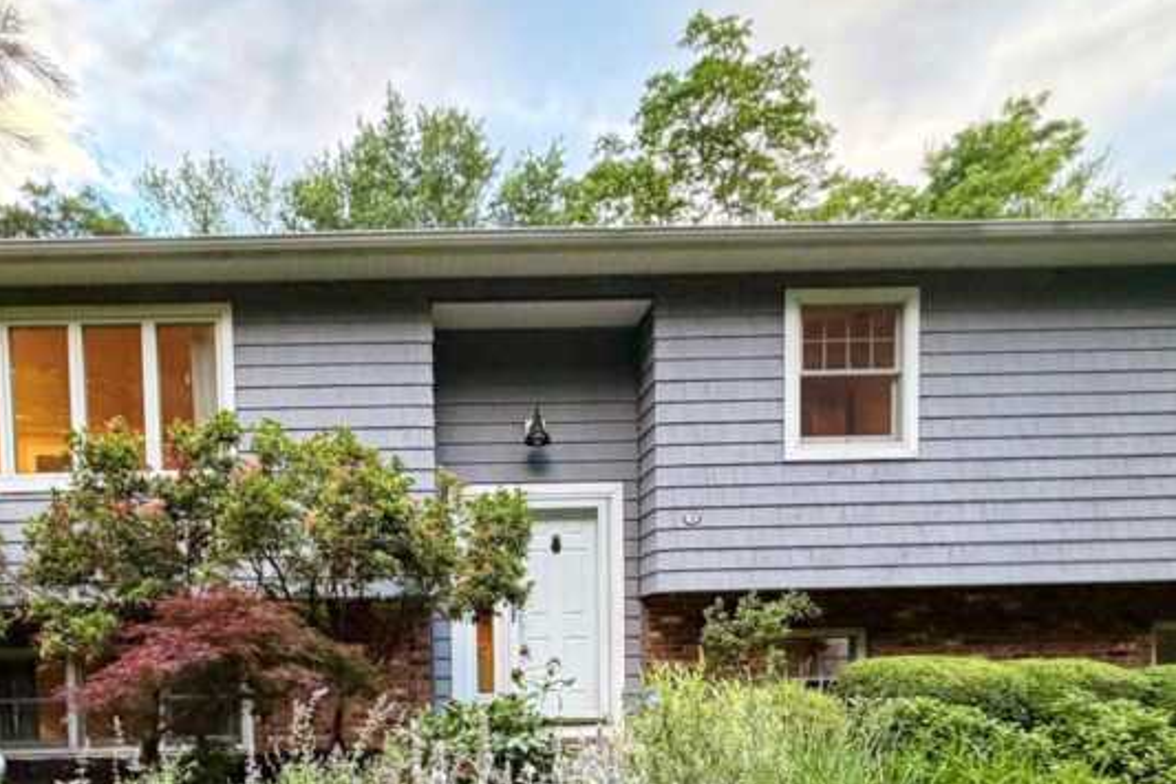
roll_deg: +1.0
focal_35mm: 28
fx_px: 914
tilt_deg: -3.3
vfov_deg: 42.3
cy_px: 716
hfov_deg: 64.3
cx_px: 421
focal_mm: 2.22
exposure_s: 1/68
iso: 320
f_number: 2.2
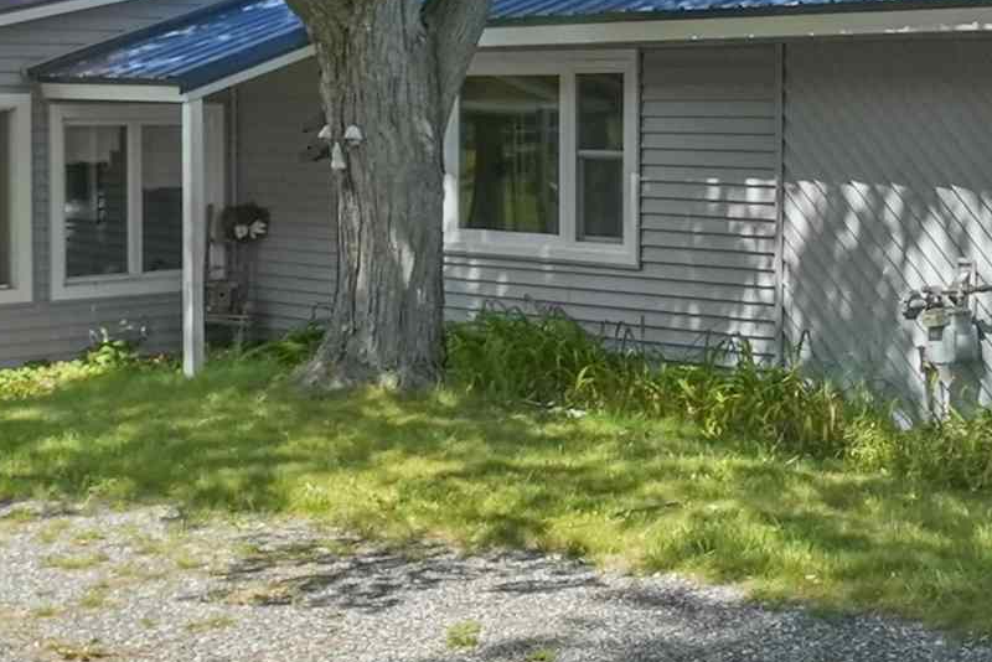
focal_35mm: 73
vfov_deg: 18.5
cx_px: 823
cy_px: 125
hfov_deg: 27.0
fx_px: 2012
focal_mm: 19
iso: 2000
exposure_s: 1/1250
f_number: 9
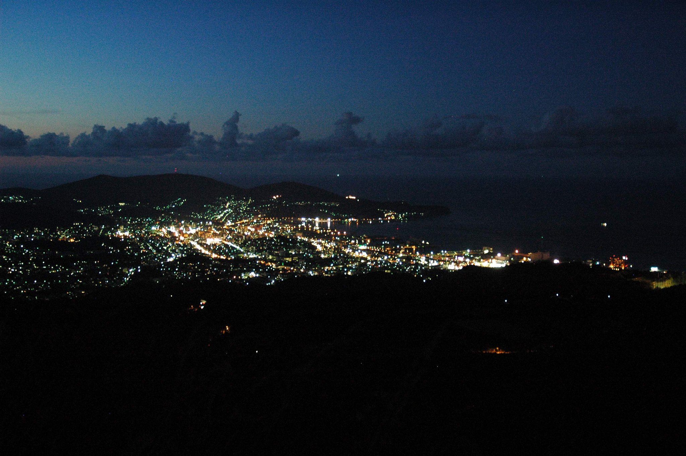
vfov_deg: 35.4
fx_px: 714
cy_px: 228
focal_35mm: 38
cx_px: 343
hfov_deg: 51.3
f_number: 3.8
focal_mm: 25
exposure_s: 1/2.5
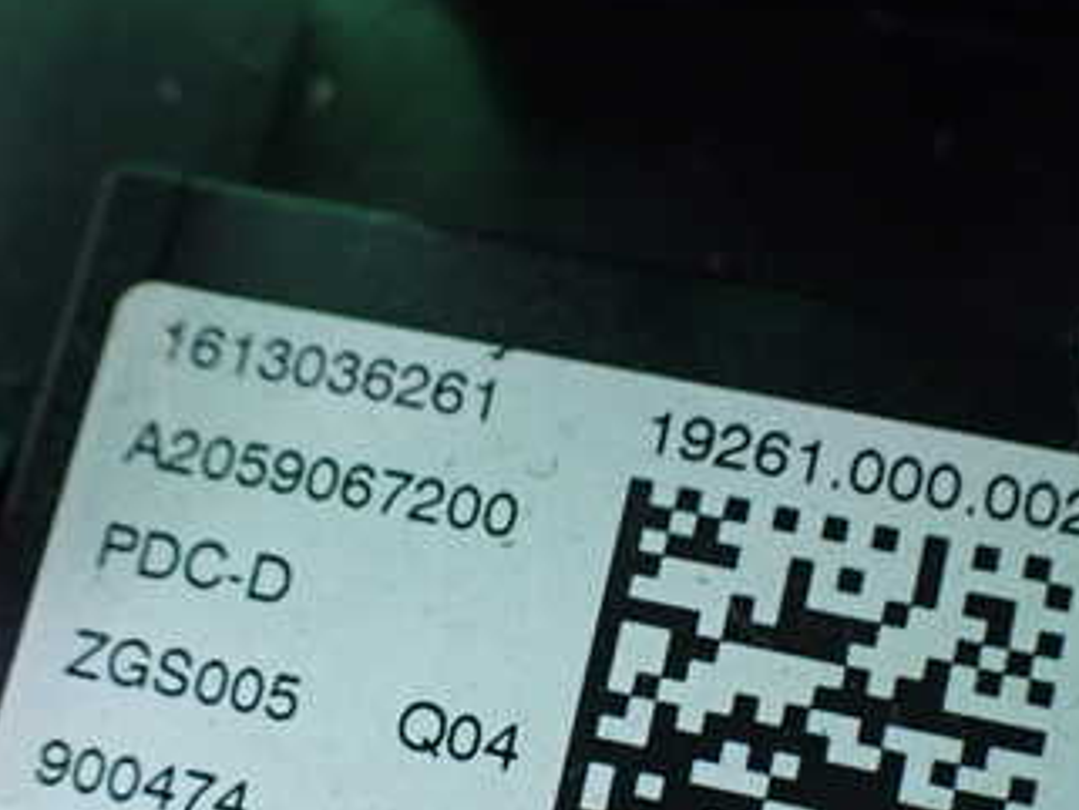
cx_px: 571
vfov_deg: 25.7
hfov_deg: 34.3
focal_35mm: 56
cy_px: 632
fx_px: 1746
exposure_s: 1/60
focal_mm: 5.4
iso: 800
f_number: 2.3
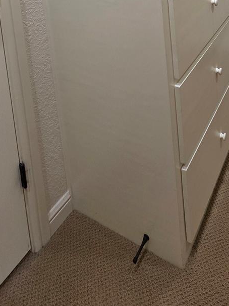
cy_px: -76
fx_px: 291
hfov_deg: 41.9
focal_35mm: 33
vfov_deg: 38.0
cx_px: 167
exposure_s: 1/120
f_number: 1.9
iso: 250
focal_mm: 2.2
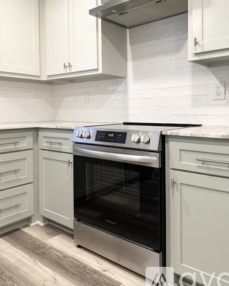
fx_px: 246
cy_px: 118
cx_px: 127
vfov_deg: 60.1
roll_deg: -0.1
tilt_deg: -2.0
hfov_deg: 49.9
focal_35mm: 29
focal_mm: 6.86
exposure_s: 1/60
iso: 160
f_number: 1.78
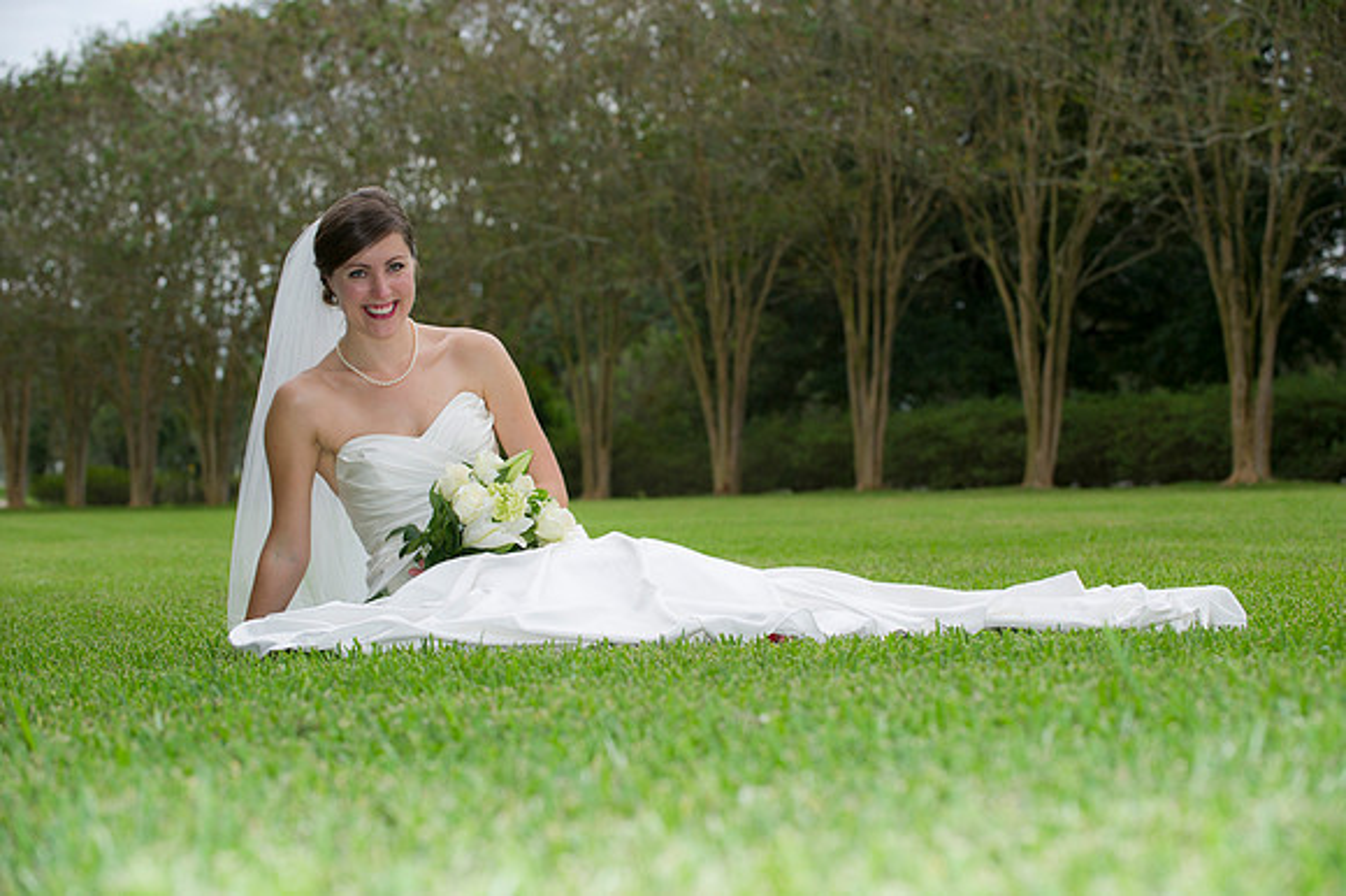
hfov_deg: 21.5
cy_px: 448
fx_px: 3550
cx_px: 673
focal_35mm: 95
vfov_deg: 14.4
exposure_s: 1/250
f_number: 4.5
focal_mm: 95
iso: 400
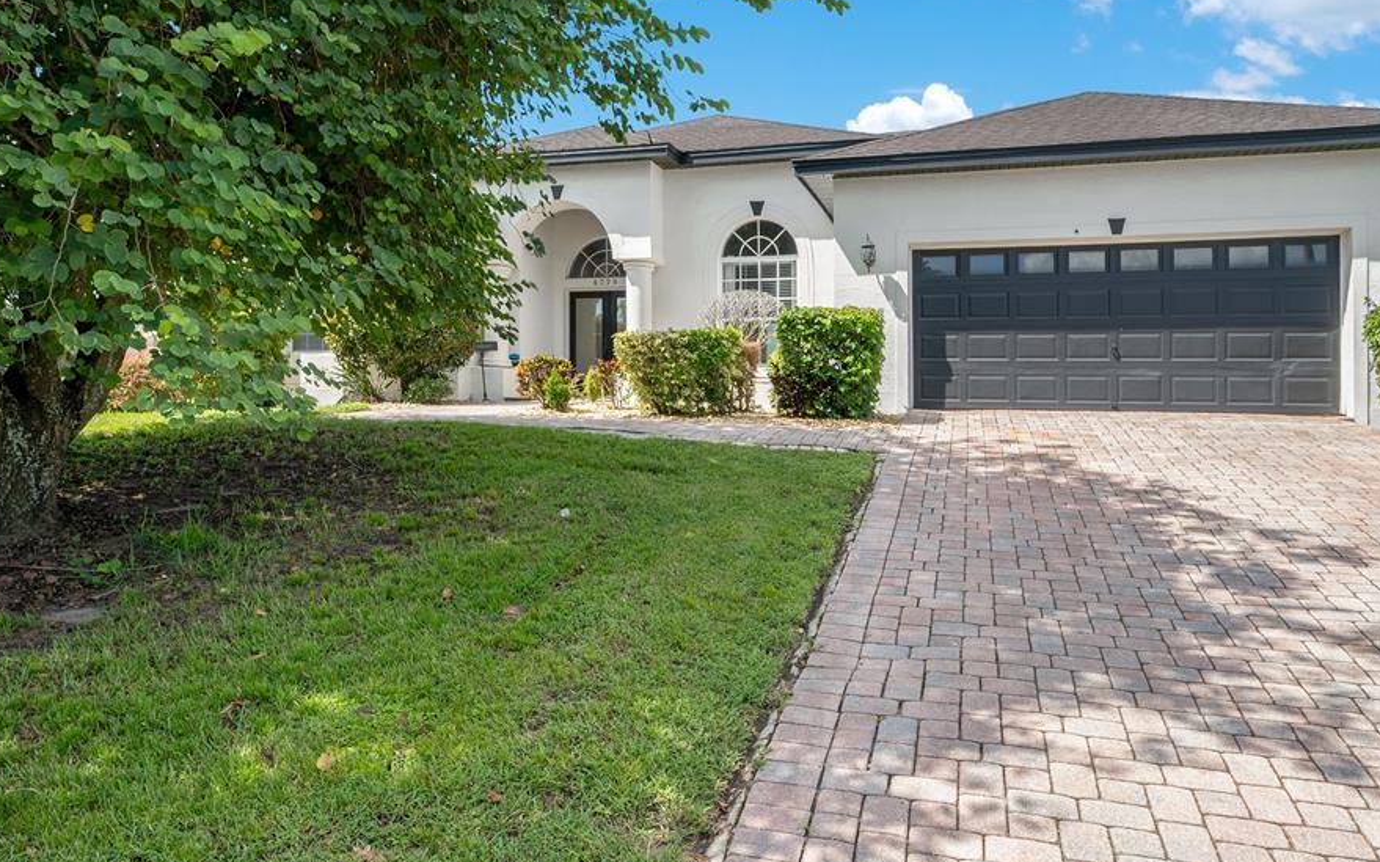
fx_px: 714
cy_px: 341
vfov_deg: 61.6
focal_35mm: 19
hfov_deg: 87.5
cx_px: 783
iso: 320
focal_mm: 16
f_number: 8
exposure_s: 1/320
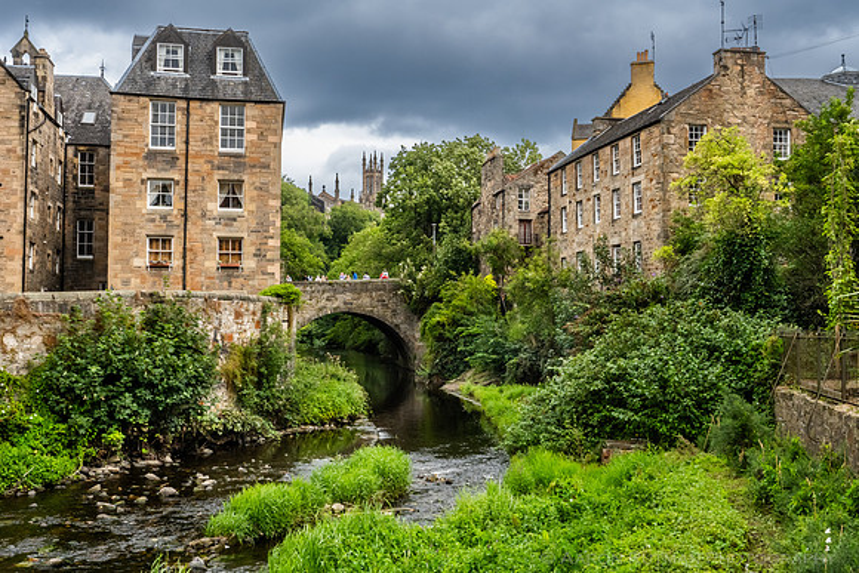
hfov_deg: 54.4
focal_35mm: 35
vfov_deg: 37.9
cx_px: 430
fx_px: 835
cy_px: 286
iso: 1250
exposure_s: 1/100
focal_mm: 35
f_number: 22
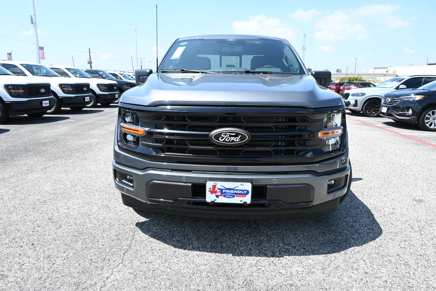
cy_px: 146
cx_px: 218
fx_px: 291
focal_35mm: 24
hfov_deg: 73.7
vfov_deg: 53.1
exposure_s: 1/160
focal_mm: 16
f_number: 6.3
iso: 100
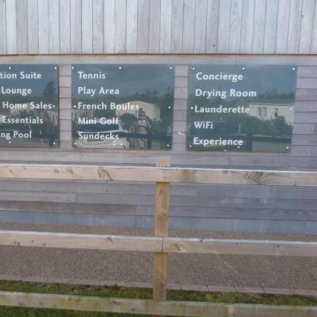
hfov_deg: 55.0
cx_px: 119
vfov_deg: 55.6
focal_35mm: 29
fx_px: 300
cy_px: 161
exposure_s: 1/250
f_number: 3.2
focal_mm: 4
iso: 80
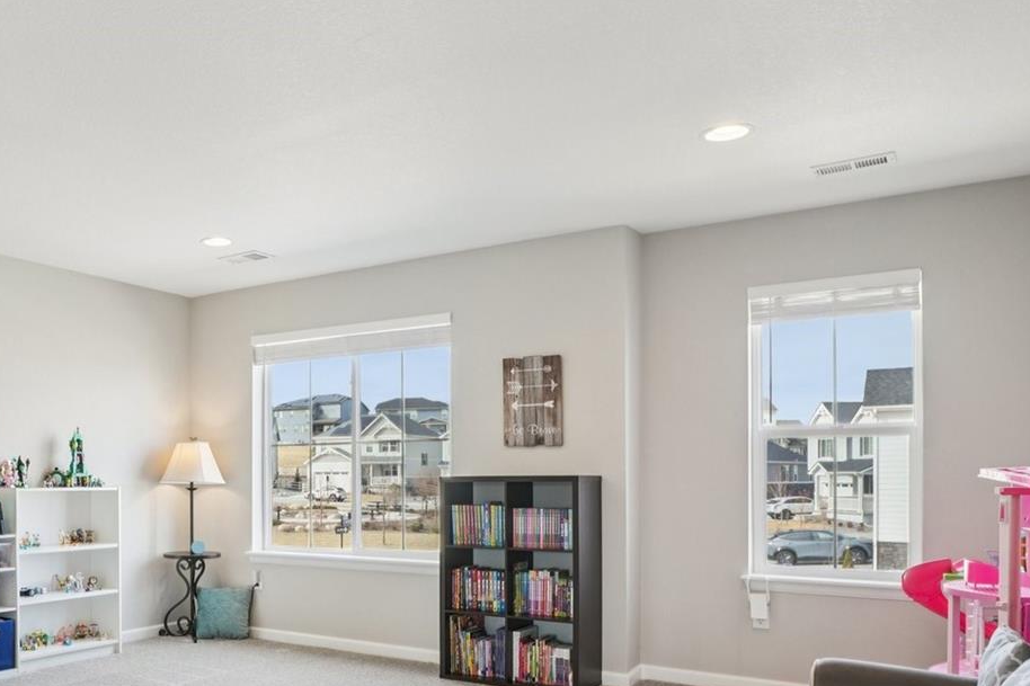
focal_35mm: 29
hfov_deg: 59.9
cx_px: 239
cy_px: 497
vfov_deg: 43.9
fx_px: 826
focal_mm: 11
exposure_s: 1/30
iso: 200
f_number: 8
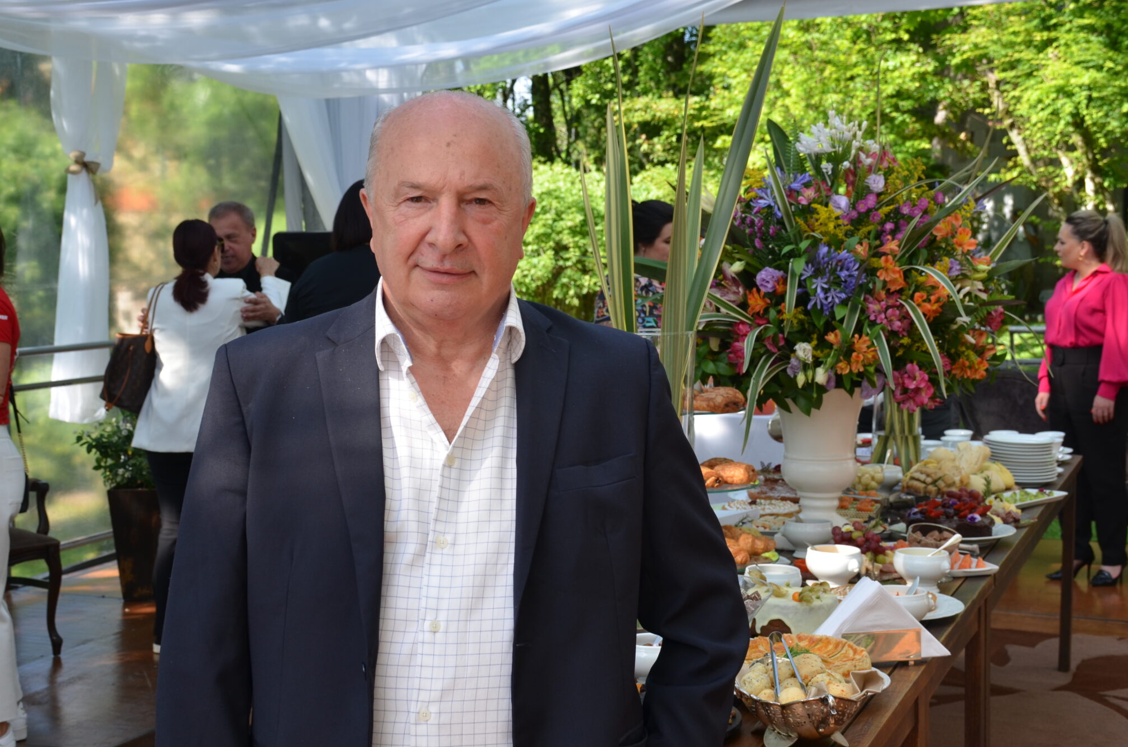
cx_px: 483
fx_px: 1782
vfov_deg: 23.7
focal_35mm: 57
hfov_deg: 35.1
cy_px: 384
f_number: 6.3
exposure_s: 1/160
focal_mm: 30
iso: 200
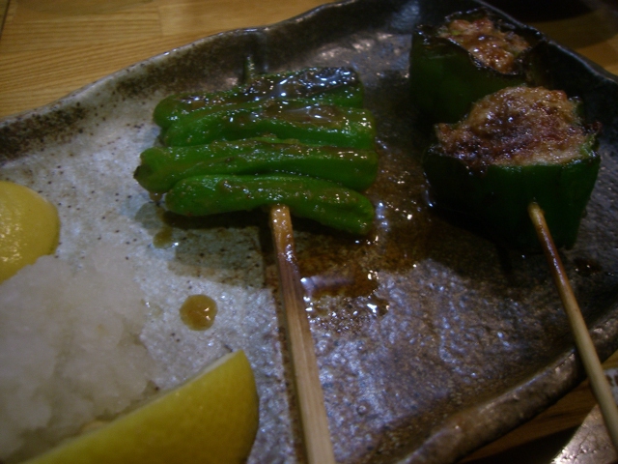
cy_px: 232
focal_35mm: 38
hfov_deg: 49.0
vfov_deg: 37.7
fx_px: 678
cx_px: 309
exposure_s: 1/8
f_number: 2.7
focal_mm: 6.2
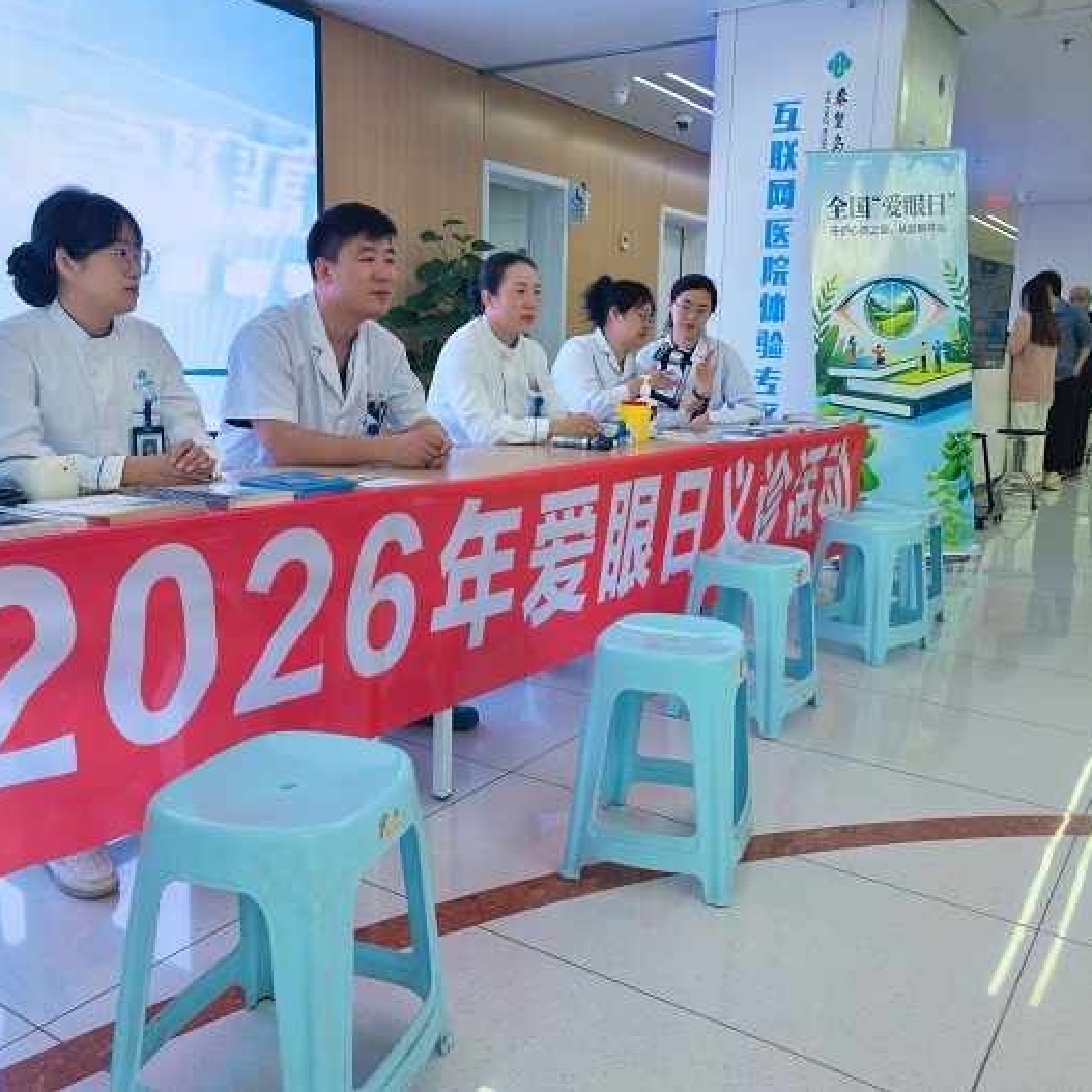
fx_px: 1035
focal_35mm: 29
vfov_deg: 55.6
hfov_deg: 55.6
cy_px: 535
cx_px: 574
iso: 50
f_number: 1.6
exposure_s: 1/131
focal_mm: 5.34
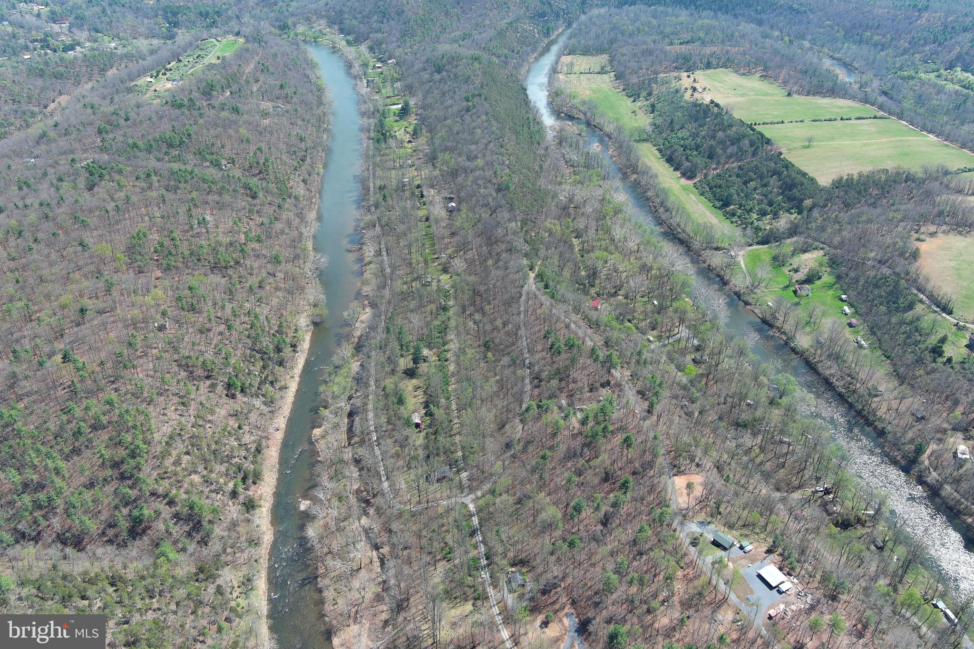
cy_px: 324
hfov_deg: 63.7
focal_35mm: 29
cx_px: 487
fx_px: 784
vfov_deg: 45.0
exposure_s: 1/526
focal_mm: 10.57
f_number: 2.8
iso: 100
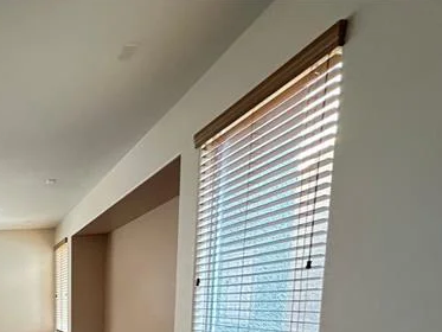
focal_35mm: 30
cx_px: -17
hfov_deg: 47.6
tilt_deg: -6.0
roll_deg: +0.5
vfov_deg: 39.6
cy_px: 352
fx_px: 383
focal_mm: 2.22
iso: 250
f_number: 2.2
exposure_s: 1/60
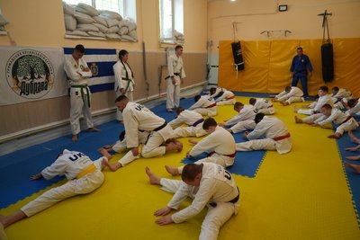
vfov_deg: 53.2
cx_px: 180
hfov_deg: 73.7
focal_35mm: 24
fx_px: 240
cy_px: 120
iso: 2000
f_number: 2.8
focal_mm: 24
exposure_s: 1/160
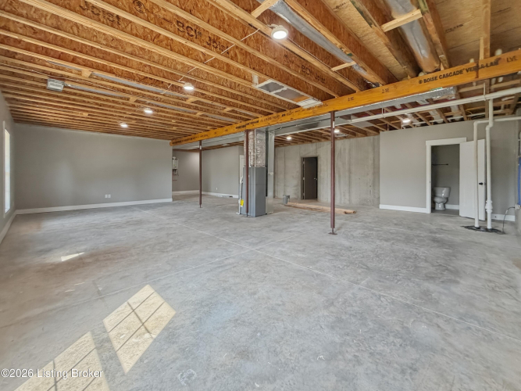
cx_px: 260
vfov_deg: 85.7
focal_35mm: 14
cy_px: 196
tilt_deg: -4.7
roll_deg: -1.2
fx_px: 211
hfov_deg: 102.1
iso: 250
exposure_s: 1/120
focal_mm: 2.2
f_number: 2.2
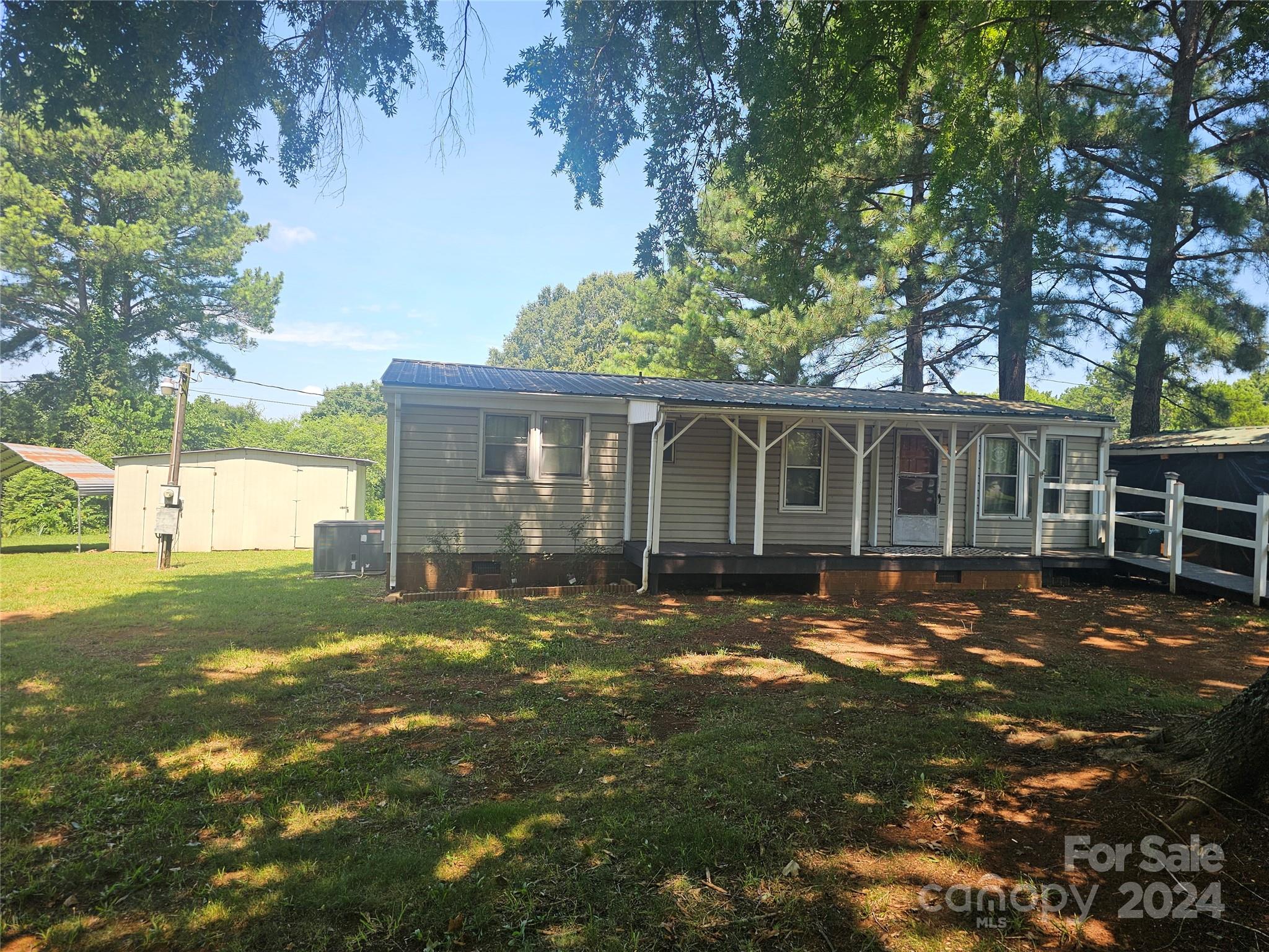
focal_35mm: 23
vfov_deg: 58.9
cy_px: 476
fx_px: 843
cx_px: 634
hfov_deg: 73.9
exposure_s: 1/179
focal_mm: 6.3
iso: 10
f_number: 1.7
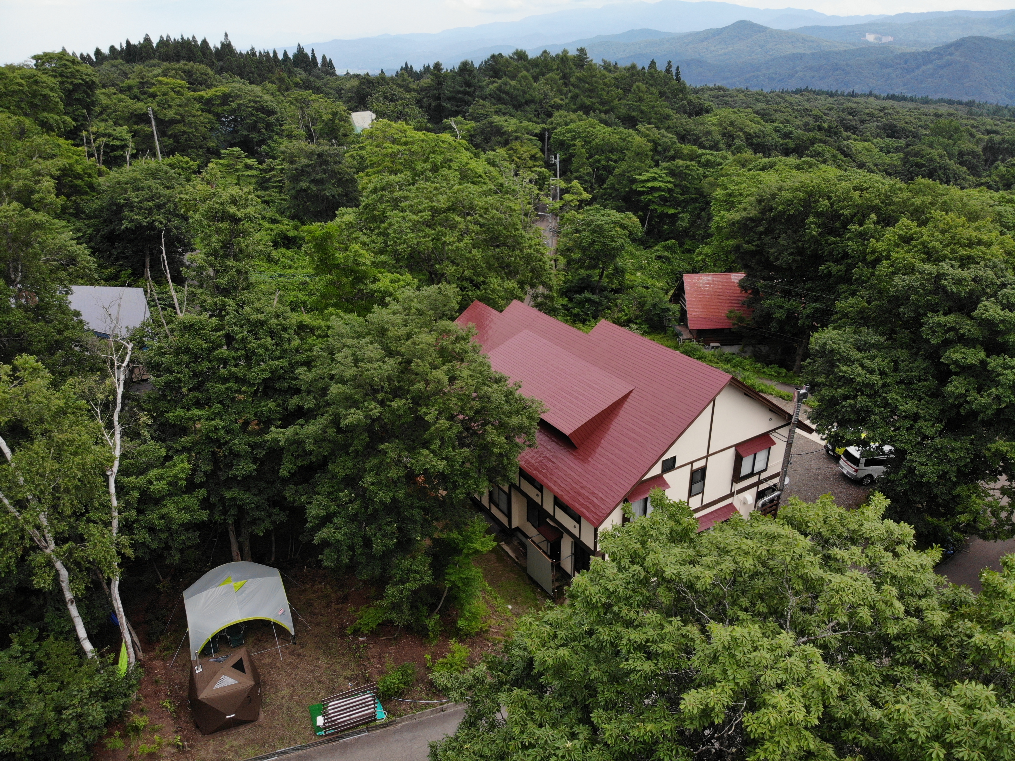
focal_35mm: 24
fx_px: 704
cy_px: 380
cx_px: 508
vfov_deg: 56.8
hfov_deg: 71.6
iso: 107
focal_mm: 4.5
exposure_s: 1/705
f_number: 2.8
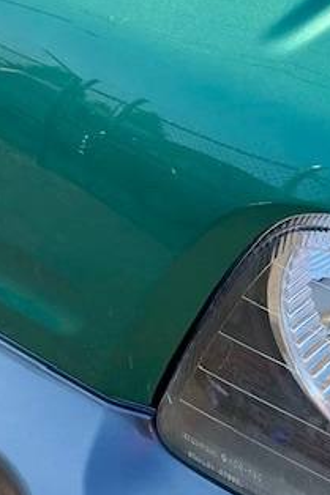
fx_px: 1459
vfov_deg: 18.9
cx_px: 347
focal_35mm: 106
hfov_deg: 12.7
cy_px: 41
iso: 32
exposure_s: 1/1098
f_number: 1.6
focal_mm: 5.1
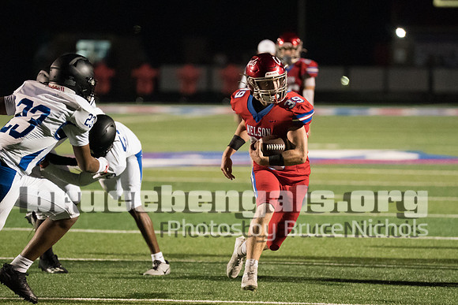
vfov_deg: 4.4
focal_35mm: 313
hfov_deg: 6.6
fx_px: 3980
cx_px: 257
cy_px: 164
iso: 12800
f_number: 2.8
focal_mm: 200
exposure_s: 1/1250
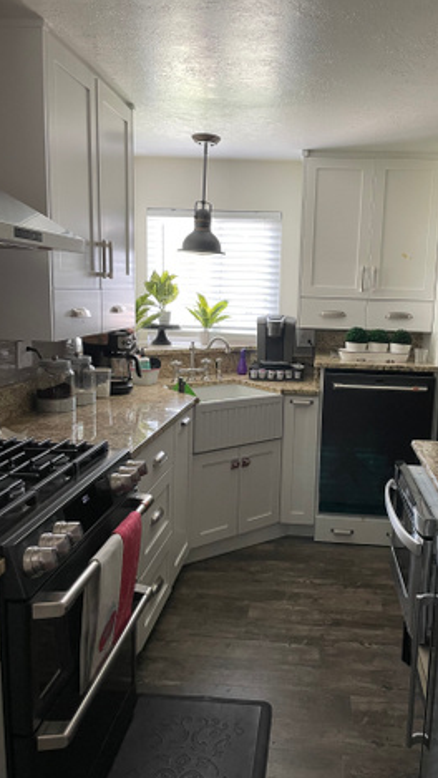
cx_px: 275
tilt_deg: -8.5
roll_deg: -2.1
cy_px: 395
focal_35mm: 29
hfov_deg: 39.9
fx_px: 598
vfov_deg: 66.1
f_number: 1.6
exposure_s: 1/60
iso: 160
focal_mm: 4.2
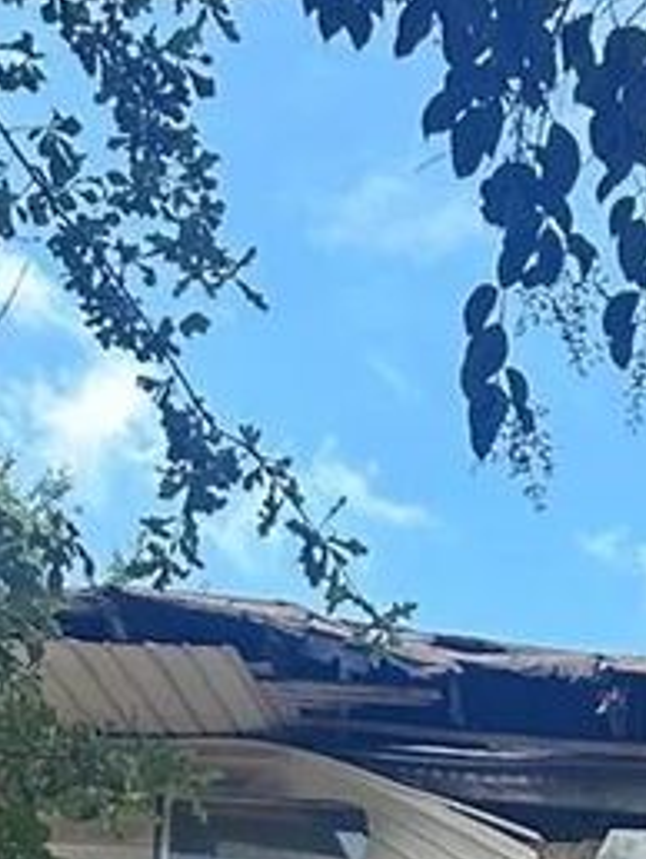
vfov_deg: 12.4
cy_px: 2023
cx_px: 1059
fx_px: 3155
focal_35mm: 127
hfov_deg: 11.1
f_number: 1.78
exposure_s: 1/762
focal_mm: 6.86
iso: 80
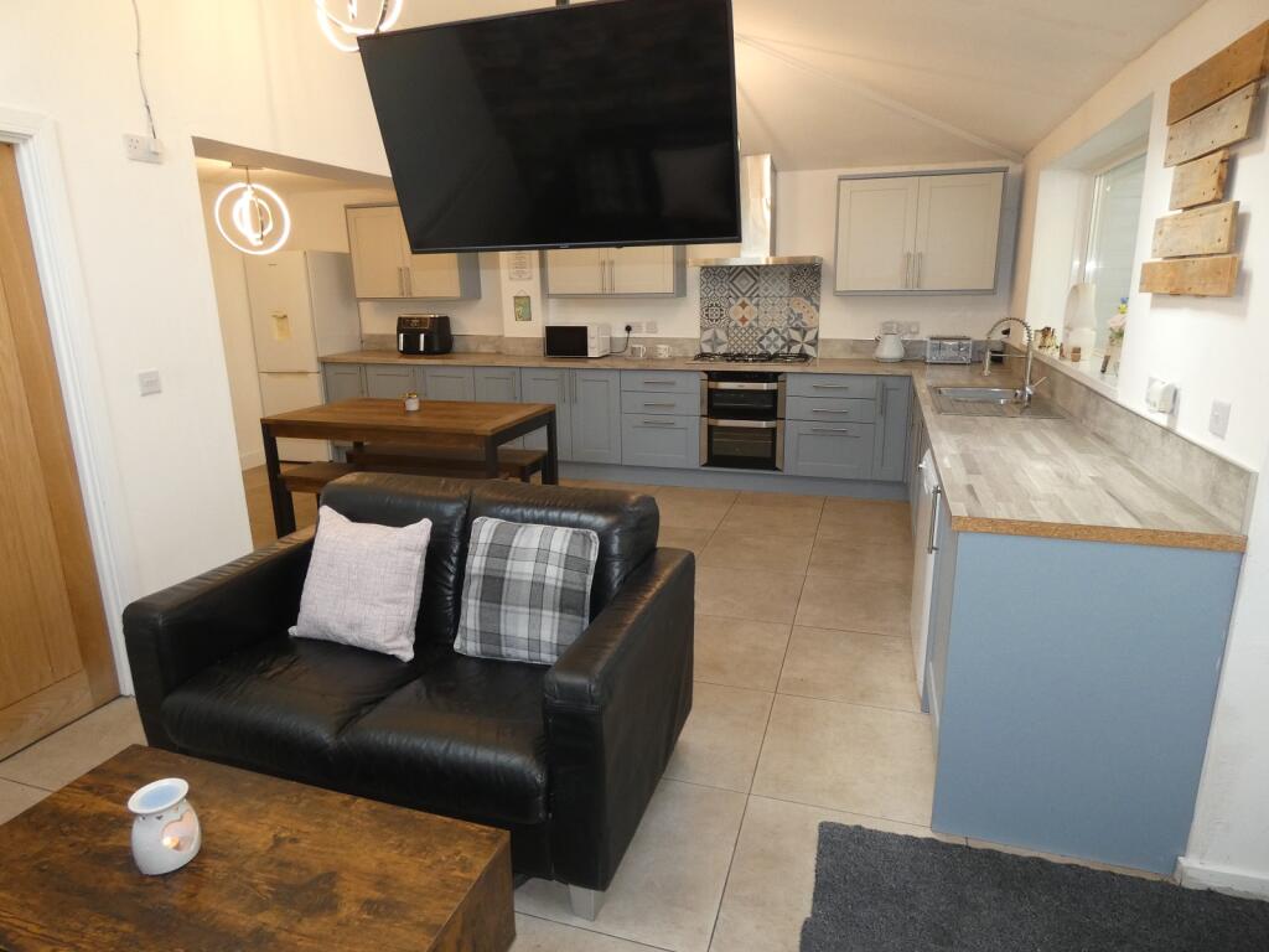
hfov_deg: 81.7
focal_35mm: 20
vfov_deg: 66.0
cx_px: 634
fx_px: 733
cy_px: 476
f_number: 2.8
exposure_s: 1/60
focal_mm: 3.6
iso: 250
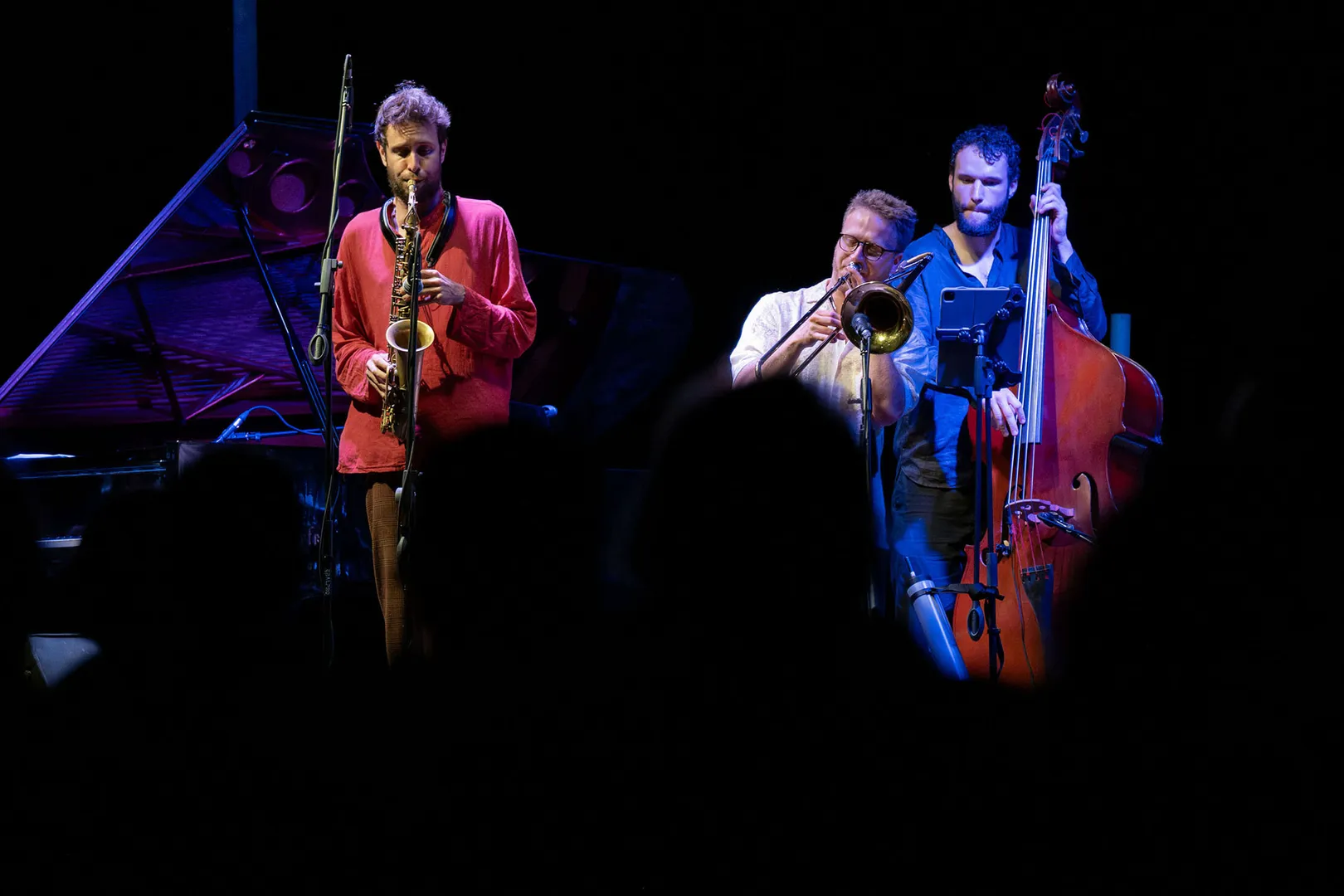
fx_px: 6682
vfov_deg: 7.7
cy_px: 448
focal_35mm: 179
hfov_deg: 11.5
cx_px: 672
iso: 4000
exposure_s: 1/160
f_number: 2.8
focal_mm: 119.2
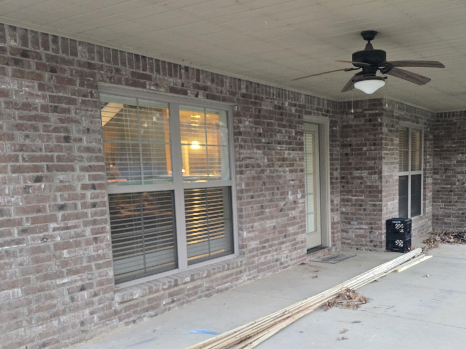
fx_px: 458
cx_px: 319
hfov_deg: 52.7
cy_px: 230
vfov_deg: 41.3
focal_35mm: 34
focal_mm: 6.3
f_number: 1.7
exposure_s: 1/60
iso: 800
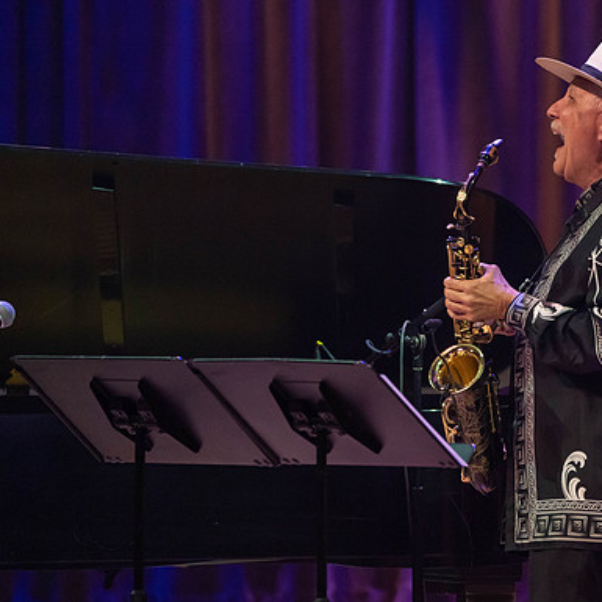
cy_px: 293
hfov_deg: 2.9
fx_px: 11707
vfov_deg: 2.9
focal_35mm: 595
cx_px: 472
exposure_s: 1/250
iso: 3200
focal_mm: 400
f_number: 6.3
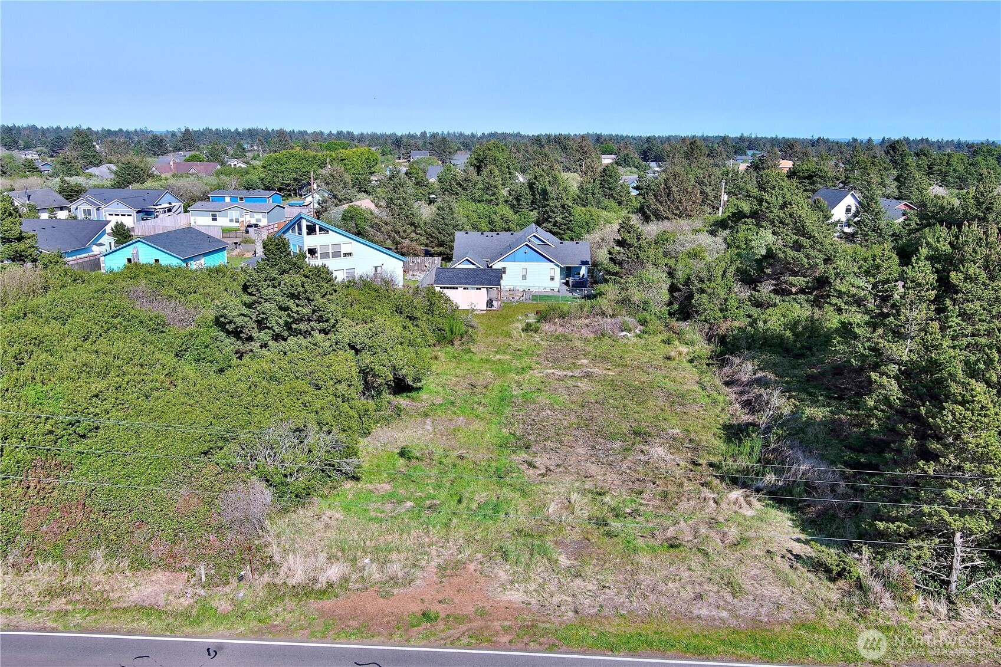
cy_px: 334
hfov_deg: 63.7
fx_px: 806
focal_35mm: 29
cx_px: 500
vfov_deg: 45.0
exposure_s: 1/1101
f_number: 2.8
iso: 100
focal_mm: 10.57
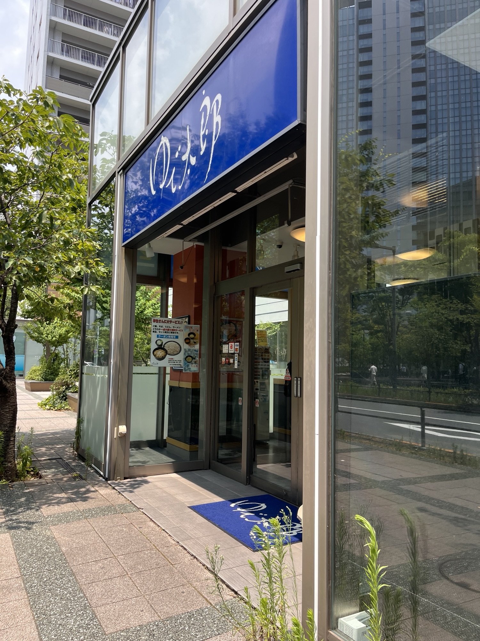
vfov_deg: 67.3
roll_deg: -0.9
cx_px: 240
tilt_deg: +5.2
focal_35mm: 26
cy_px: 320
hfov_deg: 53.1
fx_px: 481
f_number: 1.6
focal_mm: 5.1
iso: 50
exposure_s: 1/1117
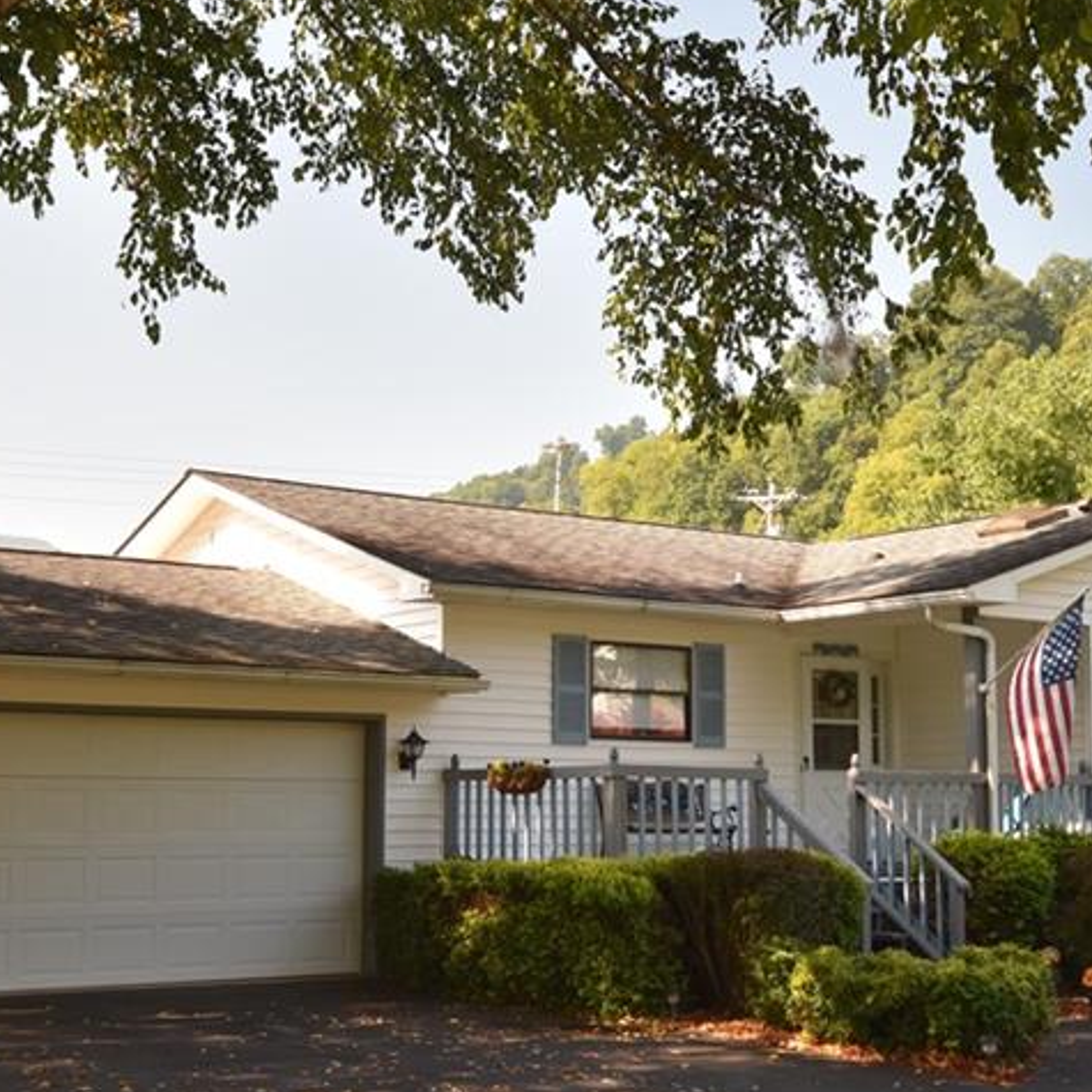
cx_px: 524
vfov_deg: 31.1
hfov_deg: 31.1
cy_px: 600
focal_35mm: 55
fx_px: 1963
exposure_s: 1/160
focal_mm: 20
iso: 400
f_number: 6.3
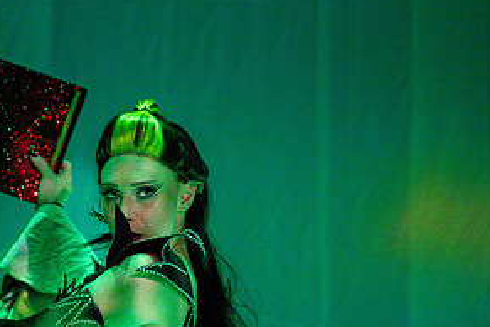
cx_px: 99
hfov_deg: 5.4
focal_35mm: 379
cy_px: 321
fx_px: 5158
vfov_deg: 3.6
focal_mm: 190
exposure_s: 1/800
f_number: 2.8
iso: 5000
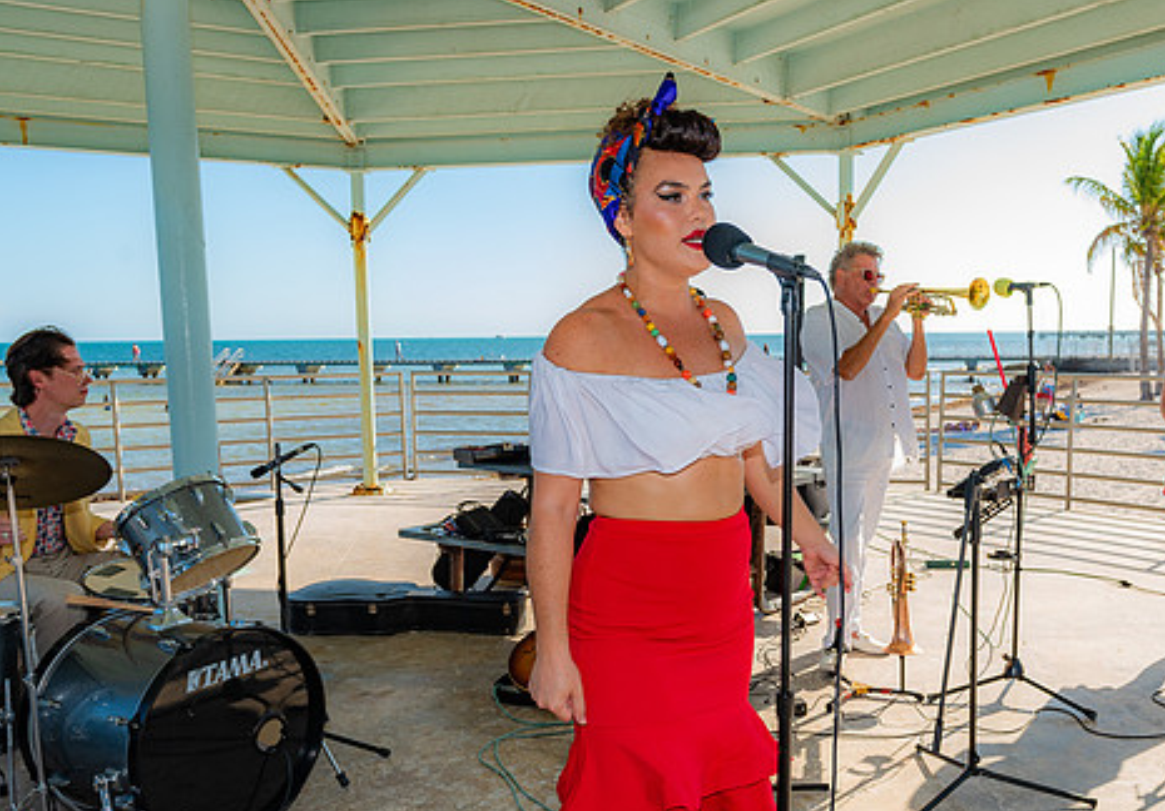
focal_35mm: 33
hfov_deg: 55.9
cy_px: 449
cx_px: 727
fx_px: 1083
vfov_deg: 41.0
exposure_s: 1/200
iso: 100
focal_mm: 24
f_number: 5.6
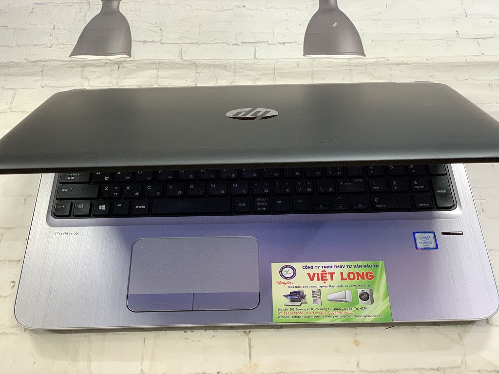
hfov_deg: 36.8
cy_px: 187
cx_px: 250
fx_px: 750
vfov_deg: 28.0
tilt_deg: -49.1
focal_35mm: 52
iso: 500
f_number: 2.4
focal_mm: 6
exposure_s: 1/40
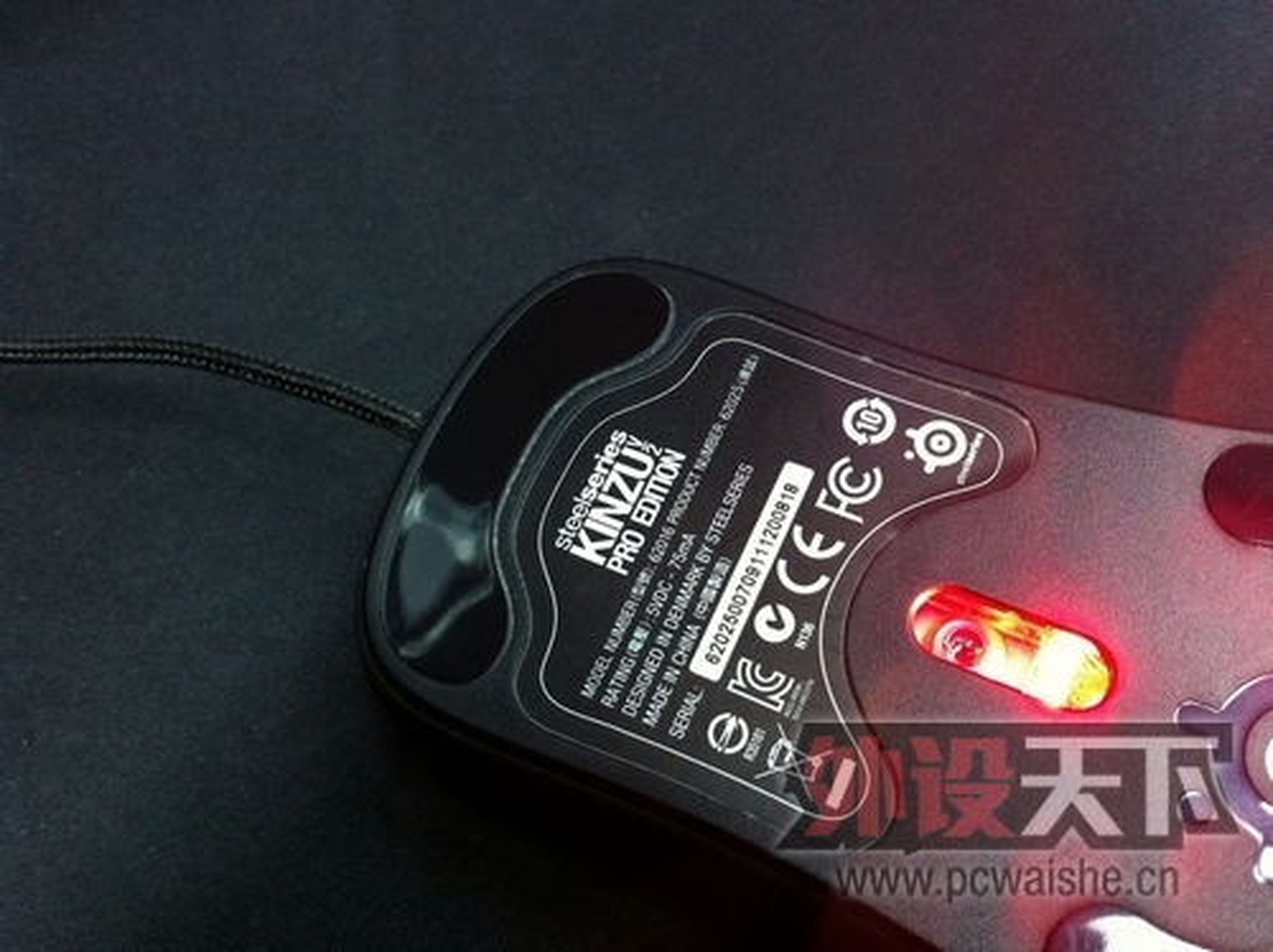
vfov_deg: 40.6
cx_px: 636
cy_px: 476
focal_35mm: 35
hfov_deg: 52.7
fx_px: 1286
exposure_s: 1/17
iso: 320
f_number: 2.8
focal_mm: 3.85
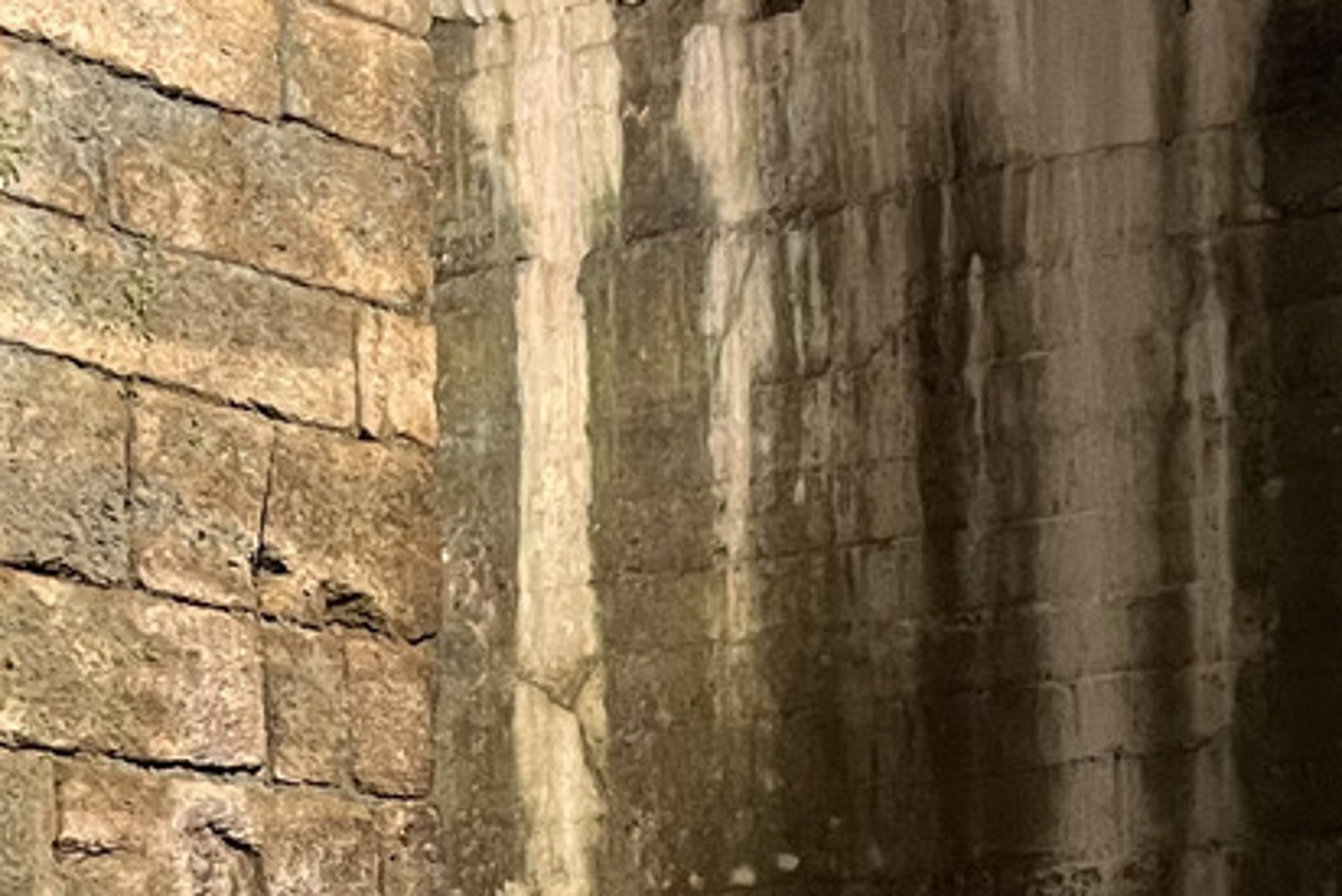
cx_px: 606
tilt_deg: +2.7
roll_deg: +1.5
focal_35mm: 105
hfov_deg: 19.4
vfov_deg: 12.8
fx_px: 3915
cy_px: 1049
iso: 400
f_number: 1.5
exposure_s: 1/33
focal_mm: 5.7
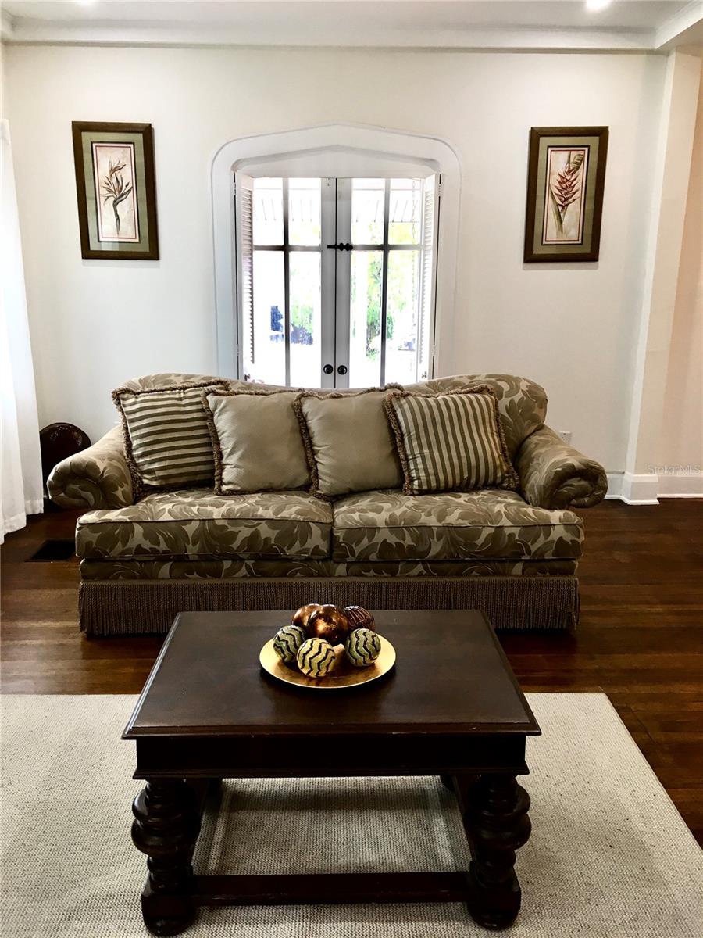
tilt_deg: -13.4
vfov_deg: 61.7
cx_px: 352
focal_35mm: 29
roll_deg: +1.5
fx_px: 785
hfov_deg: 48.2
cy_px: 469
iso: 50
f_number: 2.2
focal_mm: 4.15
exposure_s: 1/30
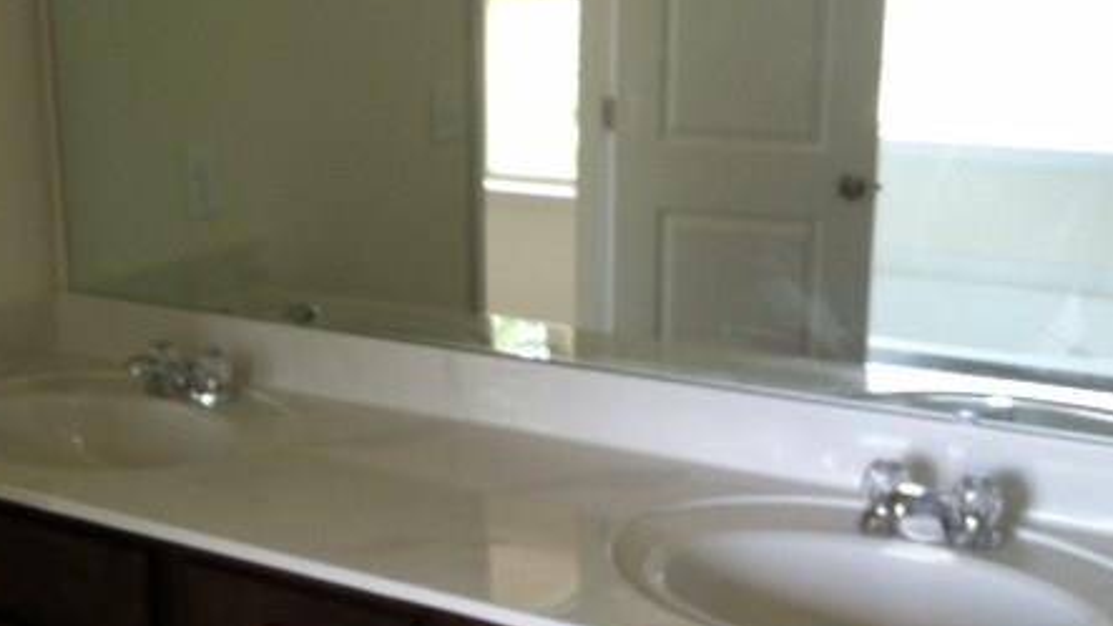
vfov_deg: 21.8
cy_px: 380
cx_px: 410
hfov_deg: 37.6
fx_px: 1623
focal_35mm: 55
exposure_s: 1/17
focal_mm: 3.85
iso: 80
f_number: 2.8
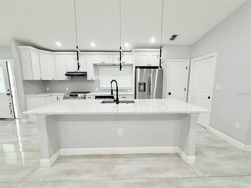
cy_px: 94
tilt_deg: -7.8
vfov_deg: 85.7
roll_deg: +1.2
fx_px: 102
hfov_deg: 102.1
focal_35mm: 14
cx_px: 126
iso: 200
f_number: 2.2
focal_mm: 2.22
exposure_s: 1/120
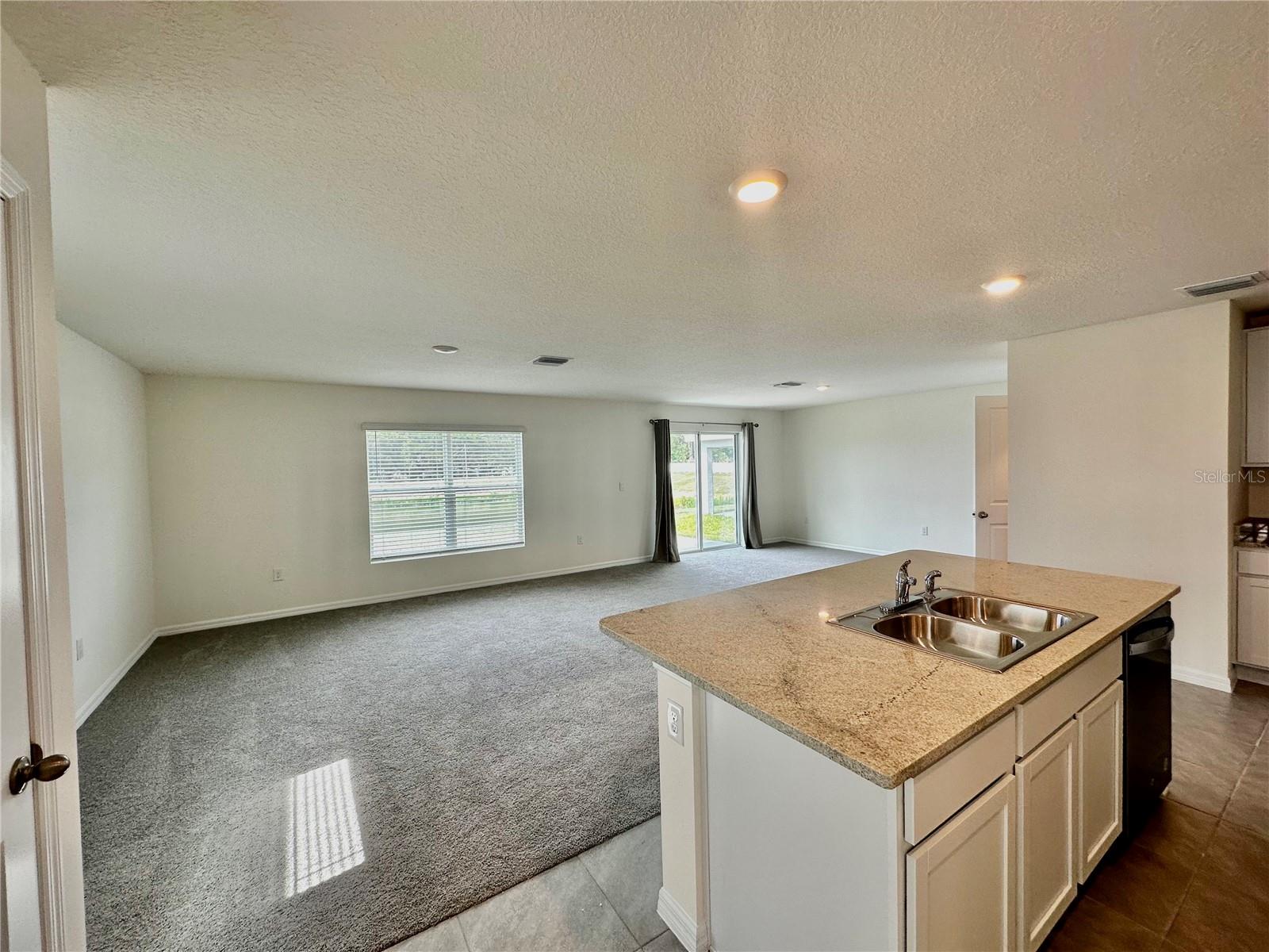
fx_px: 513
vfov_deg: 85.7
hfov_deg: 102.1
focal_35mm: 14
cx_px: 634
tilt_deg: -1.4
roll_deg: +1.6
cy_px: 476
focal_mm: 2.22
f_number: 2.2
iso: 50
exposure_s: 1/120
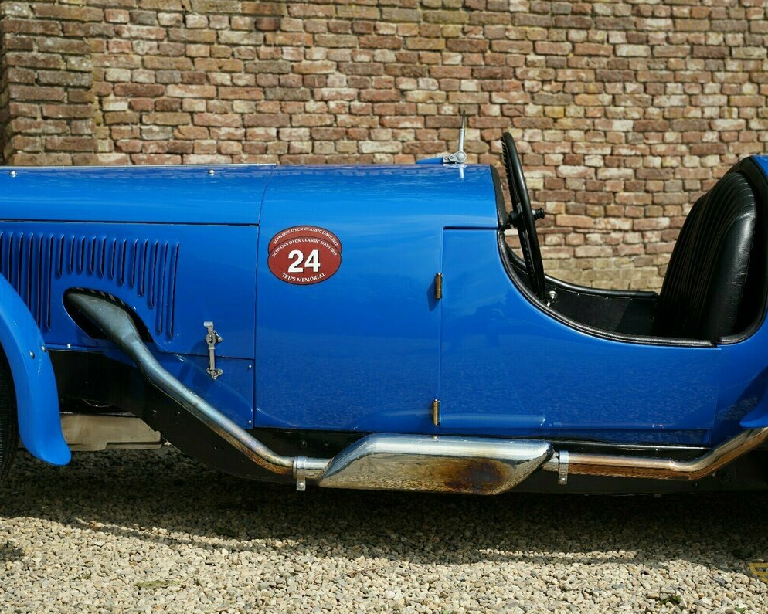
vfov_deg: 22.3
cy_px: 307
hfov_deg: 27.7
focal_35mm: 68
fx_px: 1556
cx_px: 409
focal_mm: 60.4
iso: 100
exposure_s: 1/250
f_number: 6.3
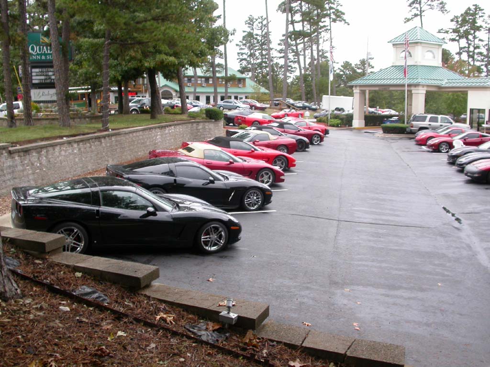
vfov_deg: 37.7
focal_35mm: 38
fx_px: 538
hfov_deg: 49.0
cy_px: 184
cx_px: 245
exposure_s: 1/153
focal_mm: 7.85
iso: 100
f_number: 3.7
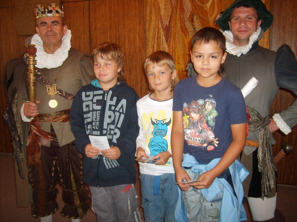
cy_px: 111
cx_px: 148
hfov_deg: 52.6
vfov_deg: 40.7
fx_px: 300
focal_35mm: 35
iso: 100
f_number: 2.8
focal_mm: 5.8
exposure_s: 1/45
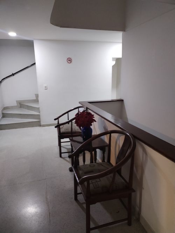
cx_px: 88
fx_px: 175
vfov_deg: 67.3
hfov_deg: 53.0
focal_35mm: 26
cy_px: 116
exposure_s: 1/33.3
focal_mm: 4.75
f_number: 1.8
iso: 1004
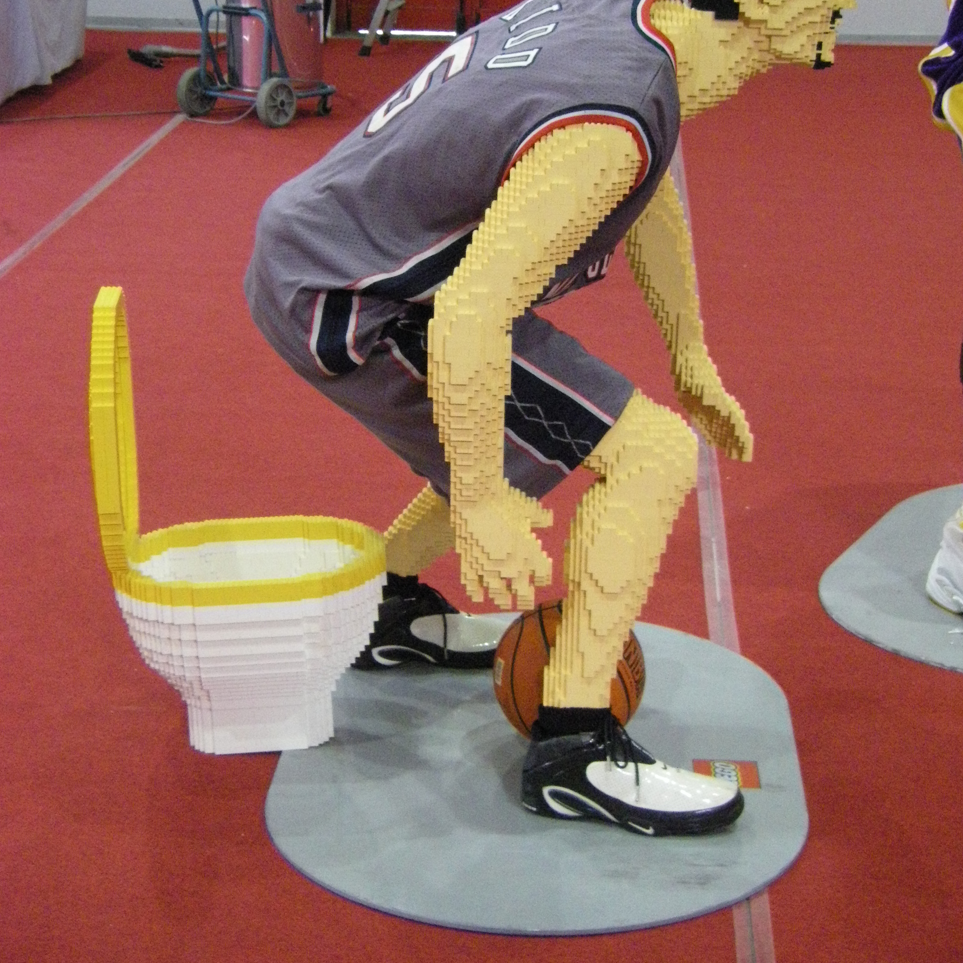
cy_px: 392
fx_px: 2392
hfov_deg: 22.8
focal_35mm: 76
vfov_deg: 22.7
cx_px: 490
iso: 800
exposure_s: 1/40
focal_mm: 10.3
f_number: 3.8
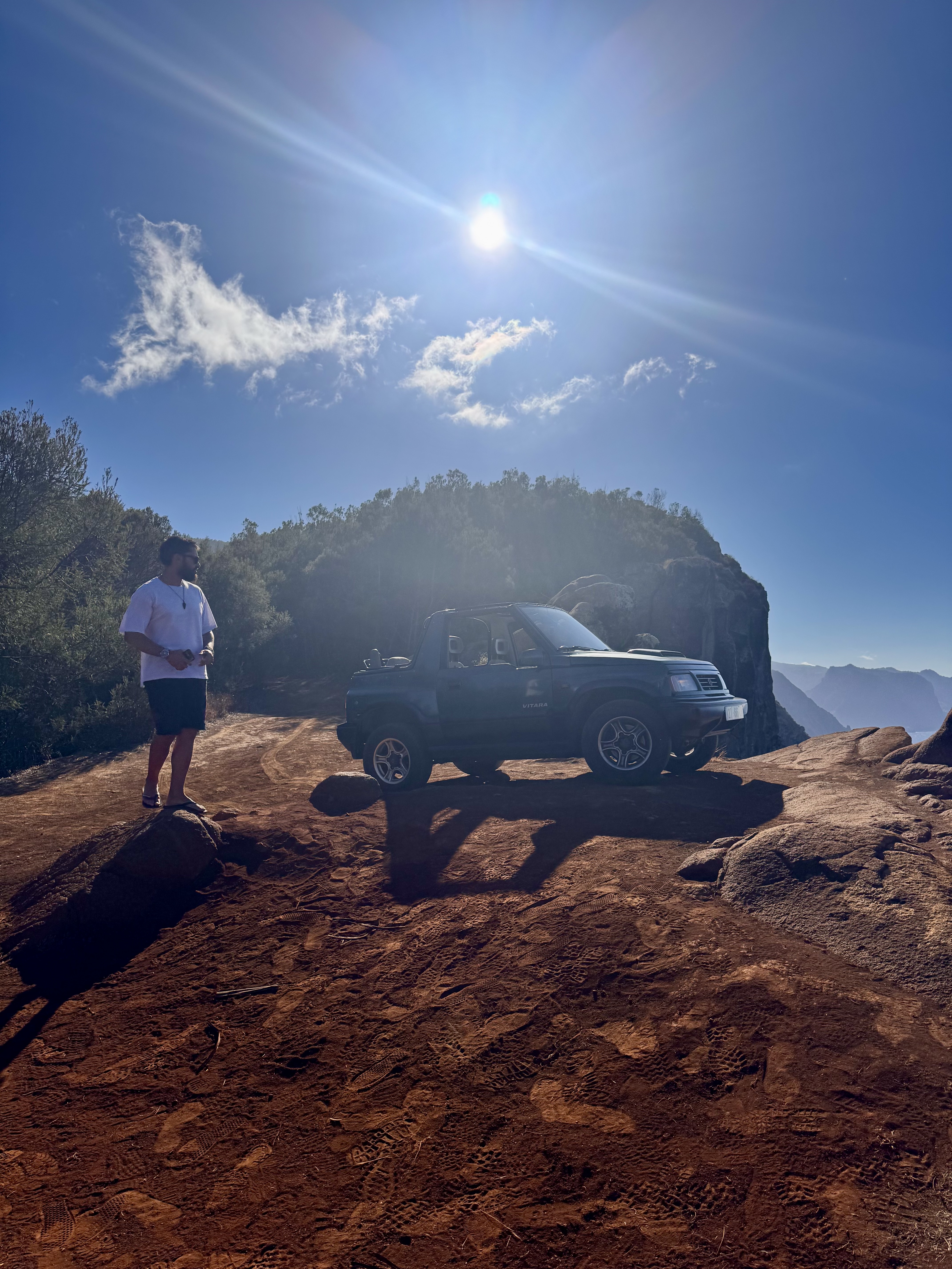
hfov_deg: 56.8
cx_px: 476
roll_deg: +1.2
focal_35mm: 24
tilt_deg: +5.1
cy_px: 634
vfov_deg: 71.6
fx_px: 880
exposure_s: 1/12346
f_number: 1.78
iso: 50
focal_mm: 6.76
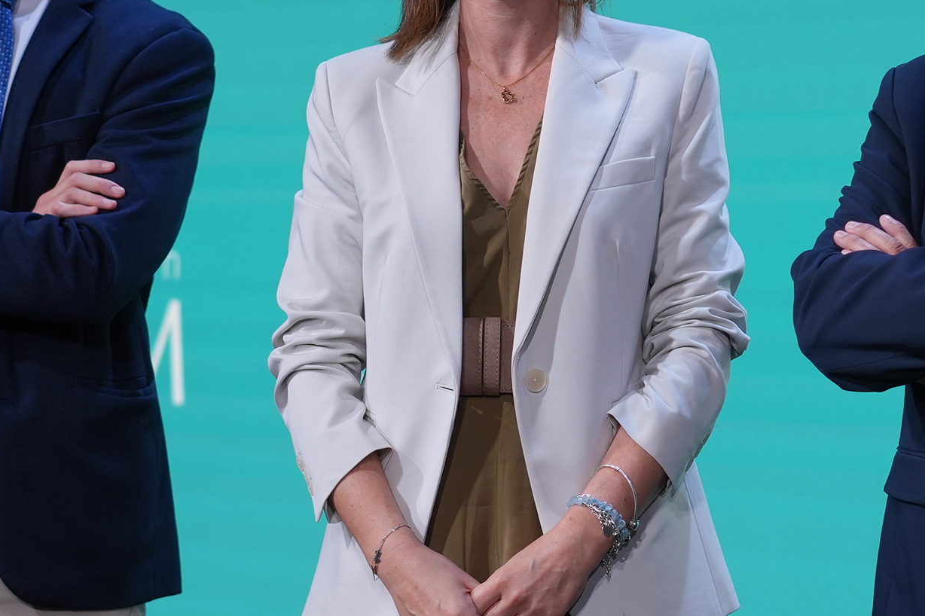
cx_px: 456
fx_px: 4033
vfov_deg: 8.7
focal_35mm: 157
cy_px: 324
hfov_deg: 13.1
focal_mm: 55
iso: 320
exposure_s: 1/200
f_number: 3.2
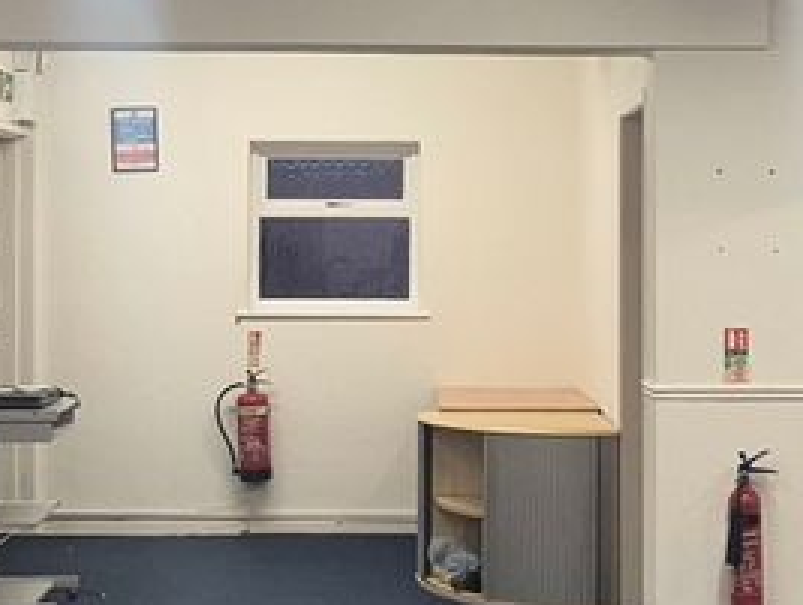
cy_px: 185
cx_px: 451
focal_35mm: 54
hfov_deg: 35.5
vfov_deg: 26.9
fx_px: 1254
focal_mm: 1.74
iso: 160
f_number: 2.2
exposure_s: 1/50
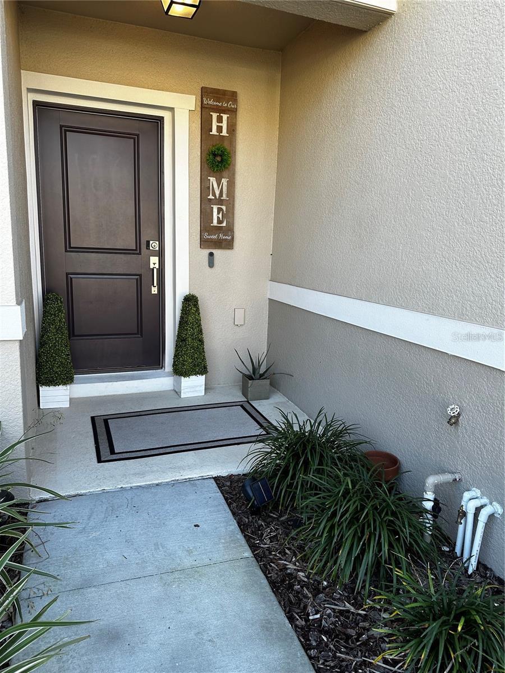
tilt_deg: -11.4
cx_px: 252
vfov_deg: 71.6
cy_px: 336
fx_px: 467
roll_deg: -2.2
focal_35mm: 24
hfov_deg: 56.8
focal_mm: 6.86
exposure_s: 1/422
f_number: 1.78
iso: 80
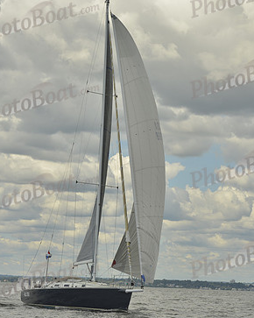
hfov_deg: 12.5
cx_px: 145
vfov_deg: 15.6
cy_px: 134
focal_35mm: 123
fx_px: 1157
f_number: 8
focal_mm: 82
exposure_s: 1/1000
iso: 200
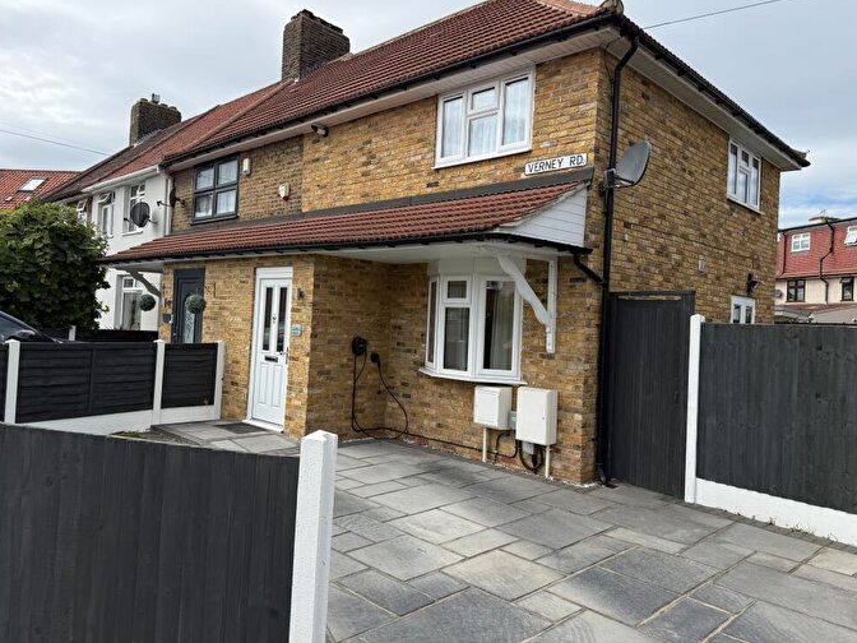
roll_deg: -2.7
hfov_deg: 69.4
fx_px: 619
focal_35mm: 25
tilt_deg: +1.8
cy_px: 309
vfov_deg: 54.9
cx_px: 437
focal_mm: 6.76
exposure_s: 1/4975
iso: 100
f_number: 1.78
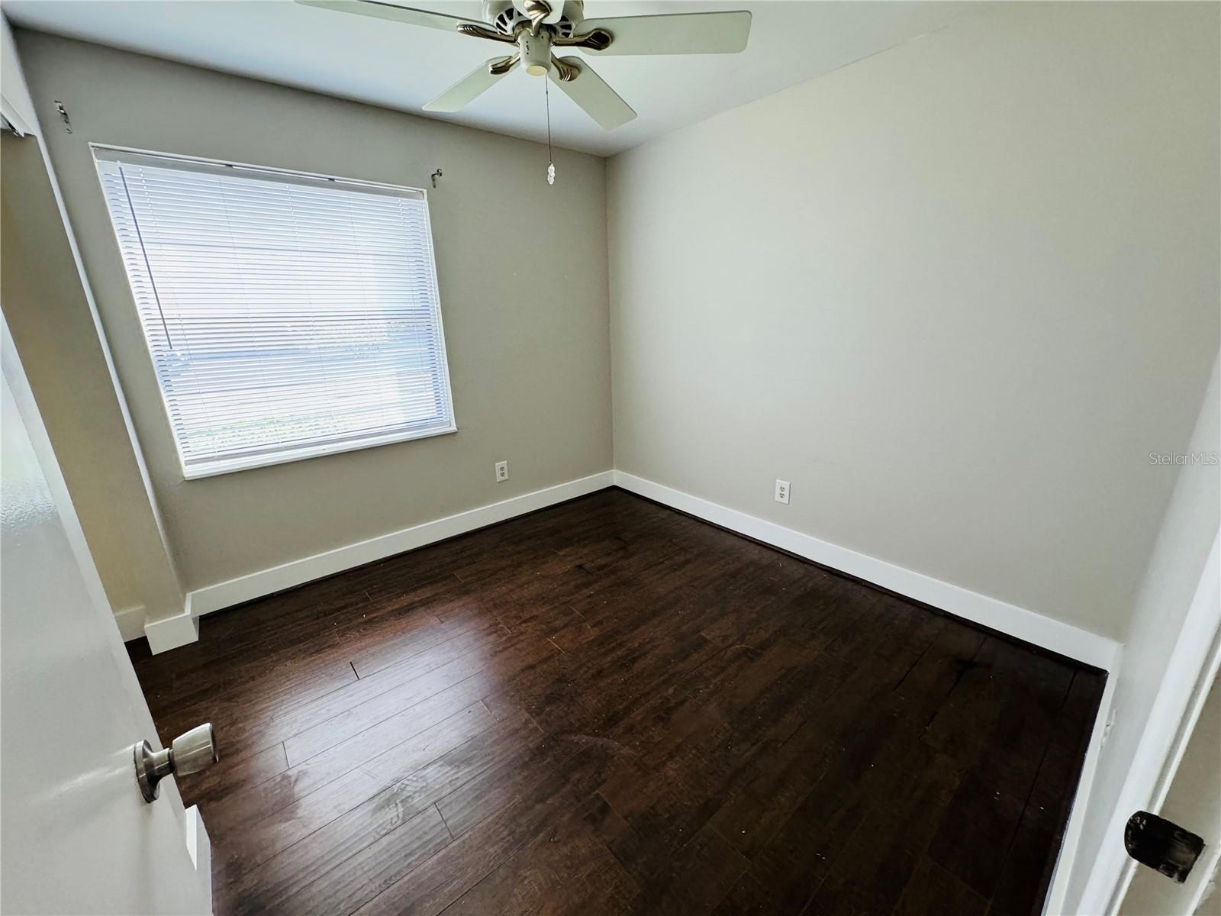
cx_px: 610
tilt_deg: -17.5
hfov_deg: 102.1
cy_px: 458
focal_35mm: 14
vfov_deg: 85.7
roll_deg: +1.8
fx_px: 494
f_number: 2.2
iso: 320
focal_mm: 2.22
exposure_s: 1/120
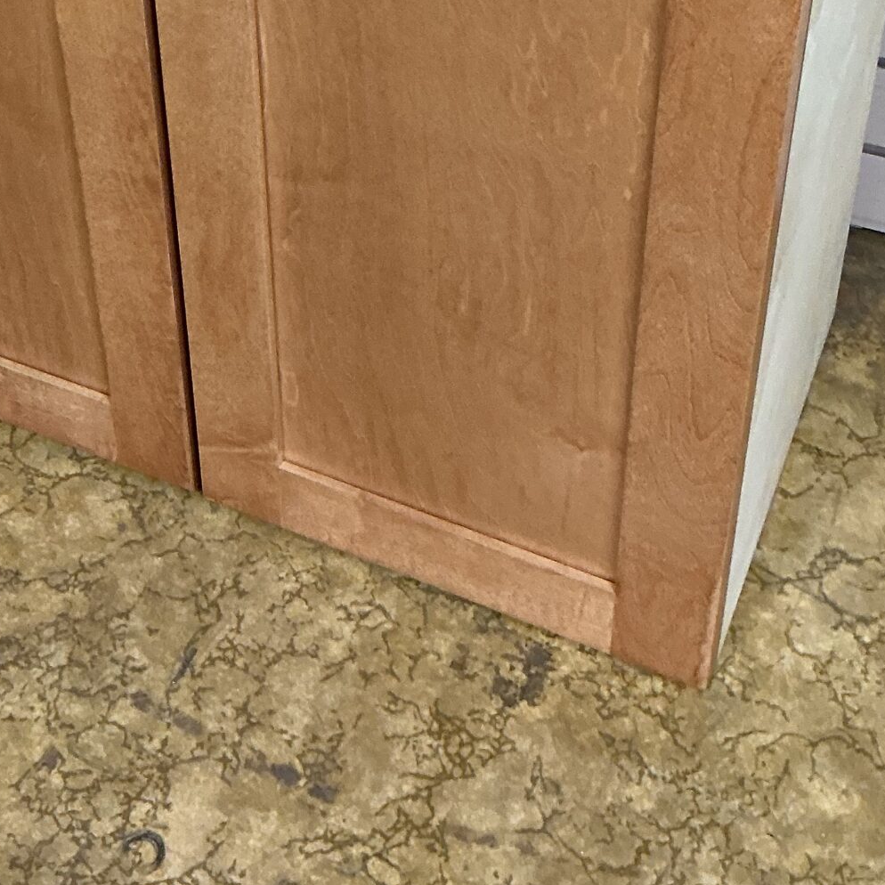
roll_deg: +4.8
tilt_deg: -35.1
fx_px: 1909
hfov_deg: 25.8
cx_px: 229
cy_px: -18
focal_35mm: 66
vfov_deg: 24.8
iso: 160
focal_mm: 3
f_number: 1.8
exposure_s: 1/60
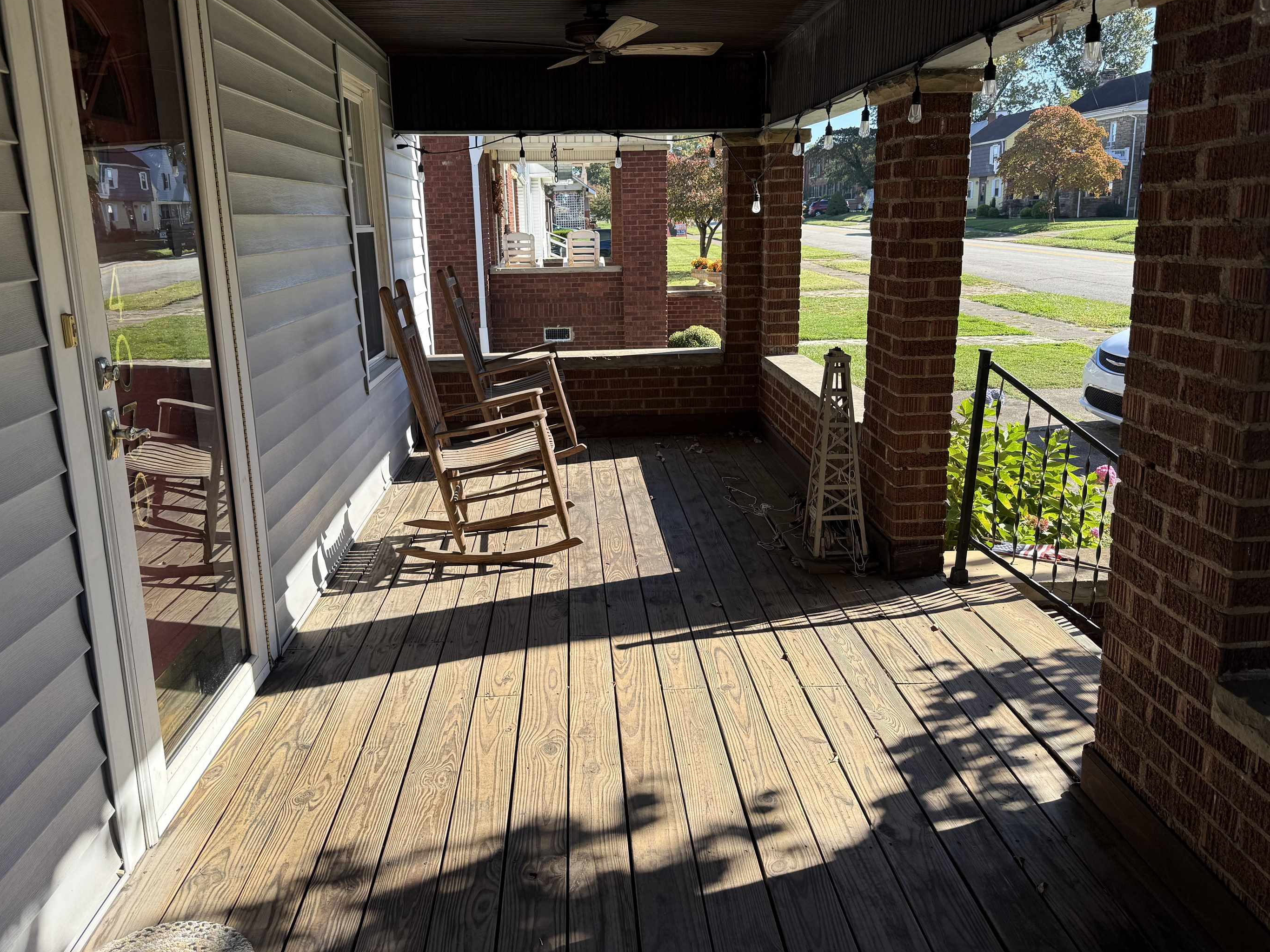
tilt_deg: -10.1
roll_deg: +2.1
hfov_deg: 65.3
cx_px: 608
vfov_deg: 51.3
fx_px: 991
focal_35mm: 27
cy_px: 440
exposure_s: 1/1553
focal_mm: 6.76
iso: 80
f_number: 1.78
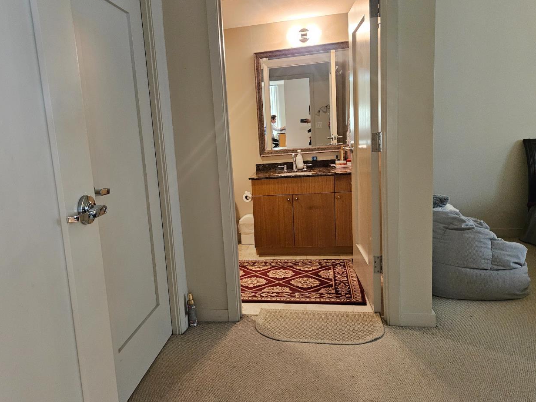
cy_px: 210
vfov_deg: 49.7
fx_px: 434
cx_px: 213
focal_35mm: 28
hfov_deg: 62.9
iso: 1000
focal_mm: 5.4
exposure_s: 1/120
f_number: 1.8
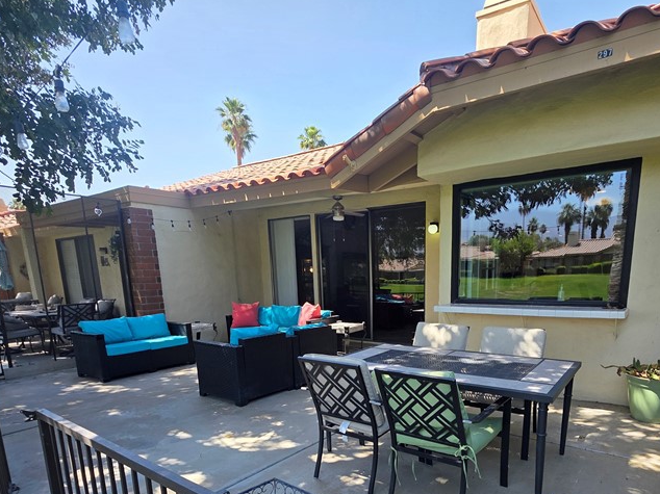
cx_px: 372
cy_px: 368
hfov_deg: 78.6
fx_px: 400
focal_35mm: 21
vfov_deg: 60.1
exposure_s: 1/580
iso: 40
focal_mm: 2.2
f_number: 1.9
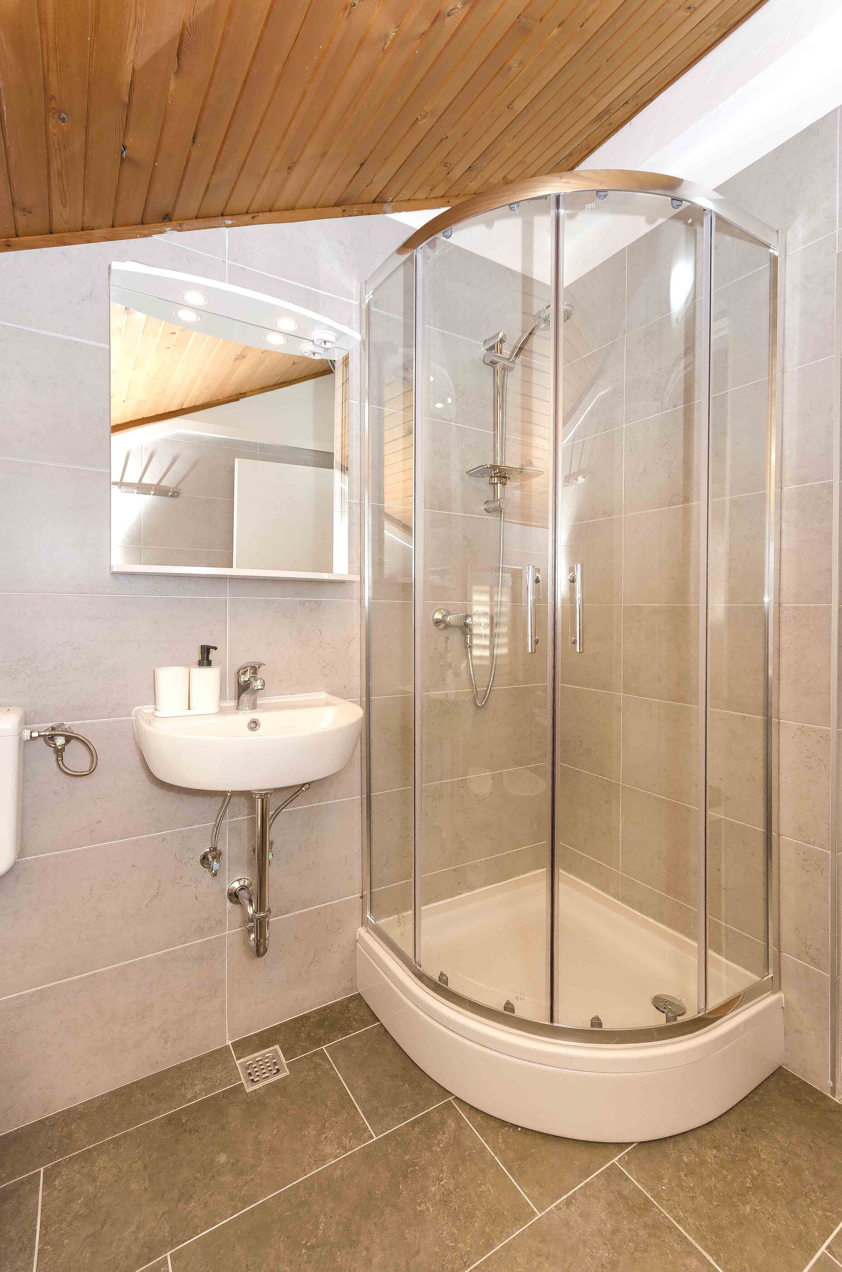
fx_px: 529
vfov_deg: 100.5
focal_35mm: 15
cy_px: 636
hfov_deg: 77.1
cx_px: 421
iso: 100
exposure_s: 1/50
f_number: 7.1
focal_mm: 10
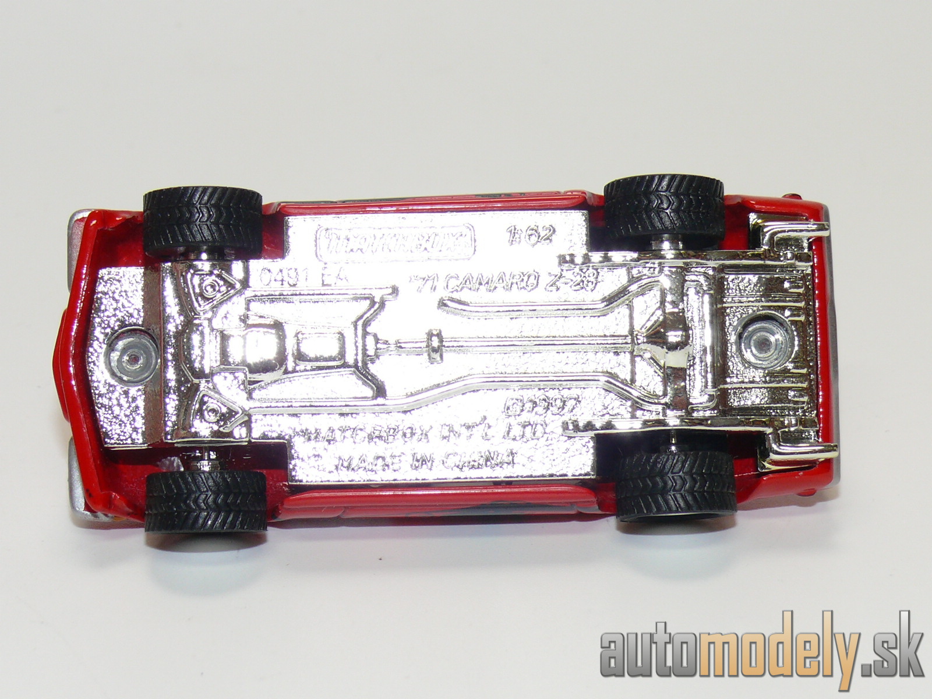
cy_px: 350
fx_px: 2773
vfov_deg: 14.4
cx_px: 466
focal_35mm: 103
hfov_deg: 19.1
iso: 100
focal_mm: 13.6
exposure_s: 1/30
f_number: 4
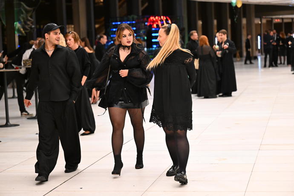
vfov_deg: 16.5
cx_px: 147
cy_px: 98
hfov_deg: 24.5
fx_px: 678
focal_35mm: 83
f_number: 2.8
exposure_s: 1/500
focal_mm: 83
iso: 6400
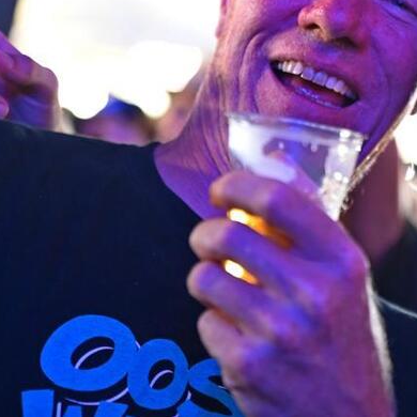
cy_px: 66
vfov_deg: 11.5
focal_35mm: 151
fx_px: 2058
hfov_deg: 11.4
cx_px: 439
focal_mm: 70
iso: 3200
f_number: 2.8
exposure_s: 1/100
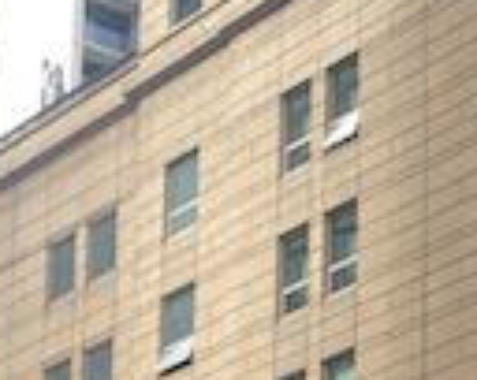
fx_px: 2481
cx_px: 660
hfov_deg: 10.7
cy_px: 572
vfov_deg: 8.6
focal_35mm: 176
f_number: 2.4
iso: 50
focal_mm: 4.12
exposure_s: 1/553
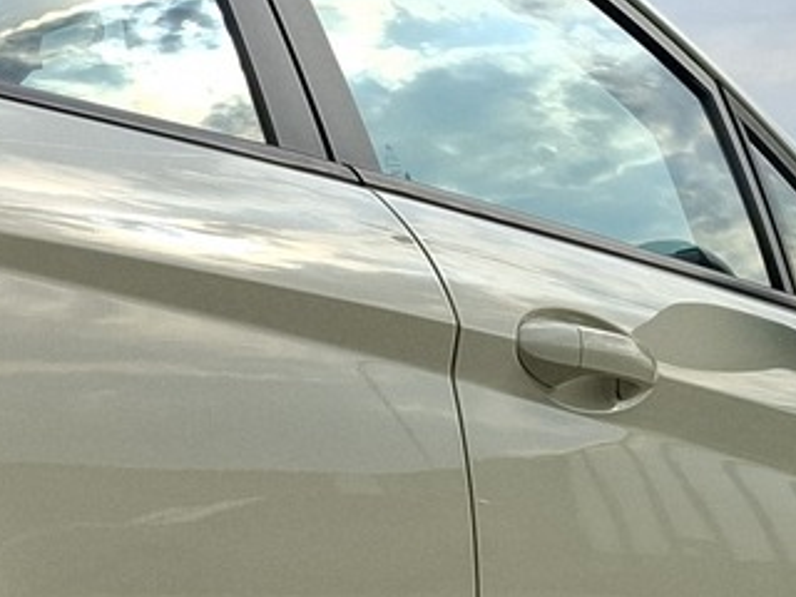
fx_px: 2644
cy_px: 607
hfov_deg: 15.1
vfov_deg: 12.7
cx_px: -575
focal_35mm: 115
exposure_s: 1/2217
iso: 50
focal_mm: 5.54
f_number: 1.8
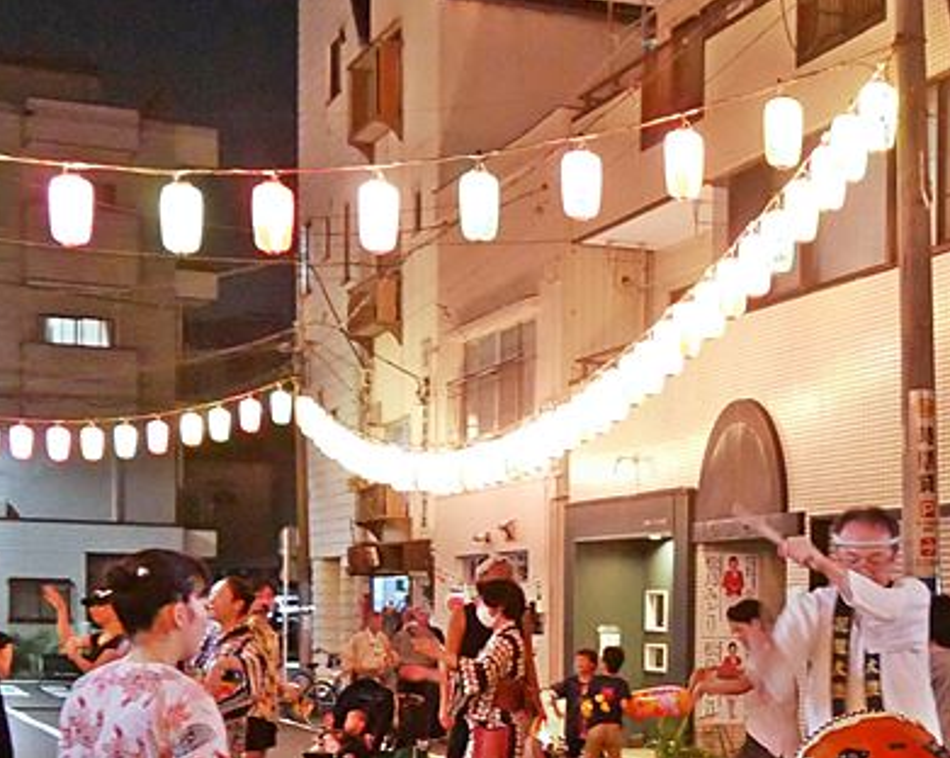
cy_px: 749
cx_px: 962
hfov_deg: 22.9
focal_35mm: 80
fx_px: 2247
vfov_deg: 18.7
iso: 3200
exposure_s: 1/30
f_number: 4
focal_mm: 16
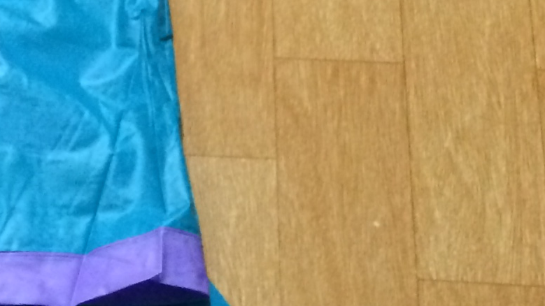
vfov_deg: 8.8
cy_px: 262
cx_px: -195
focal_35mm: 137
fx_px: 1980
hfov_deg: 14.9
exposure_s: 1/17
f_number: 2.2
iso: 400
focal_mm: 4.12
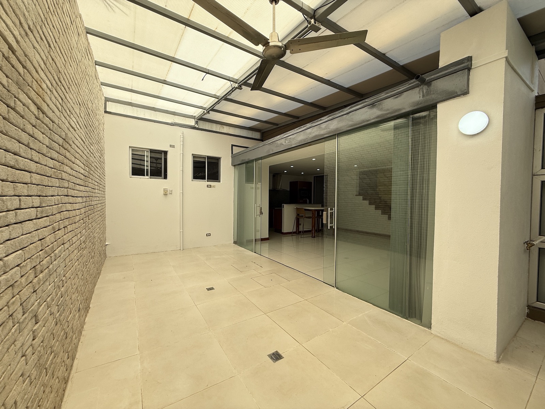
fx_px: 220
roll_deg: -0.6
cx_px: 272
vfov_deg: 85.7
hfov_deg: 102.1
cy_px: 204
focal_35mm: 14
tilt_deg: -1.4
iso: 50
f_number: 2.2
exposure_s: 1/288
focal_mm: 2.22
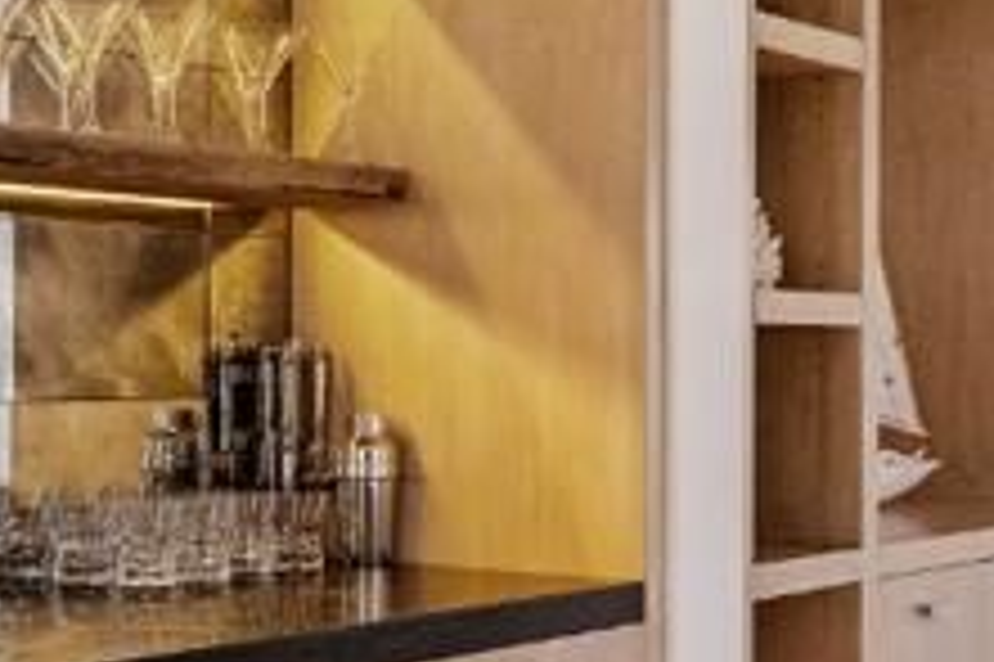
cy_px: 378
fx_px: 2097
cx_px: 391
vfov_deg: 17.9
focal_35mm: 76
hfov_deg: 26.6
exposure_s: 1/100
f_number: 5.6
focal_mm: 14
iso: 6400
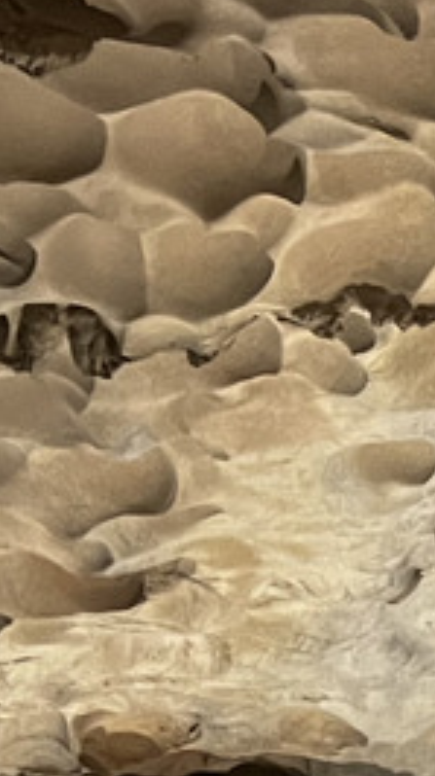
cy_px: 992
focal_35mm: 128
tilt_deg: +22.1
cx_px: 1515
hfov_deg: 7.6
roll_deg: -0.1
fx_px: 2633
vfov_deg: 16.0
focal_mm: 5.7
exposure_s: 1/31
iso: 500
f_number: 1.5
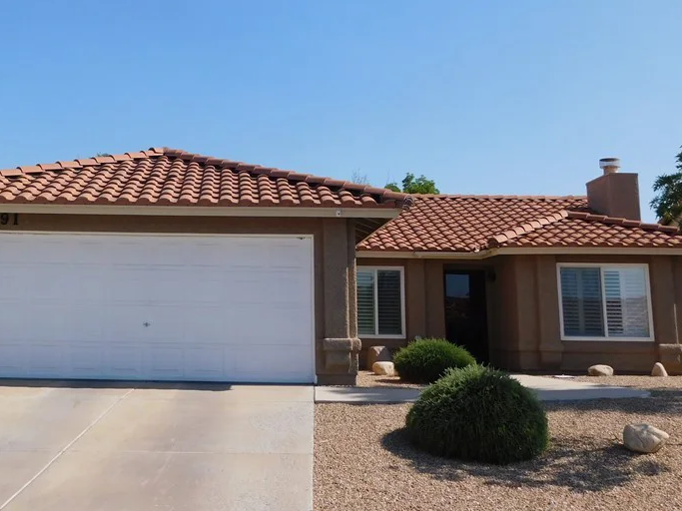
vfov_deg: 31.8
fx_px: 886
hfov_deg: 41.4
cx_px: 211
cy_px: 160
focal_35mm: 45
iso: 125
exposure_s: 1/500
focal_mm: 5.3
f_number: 6.4
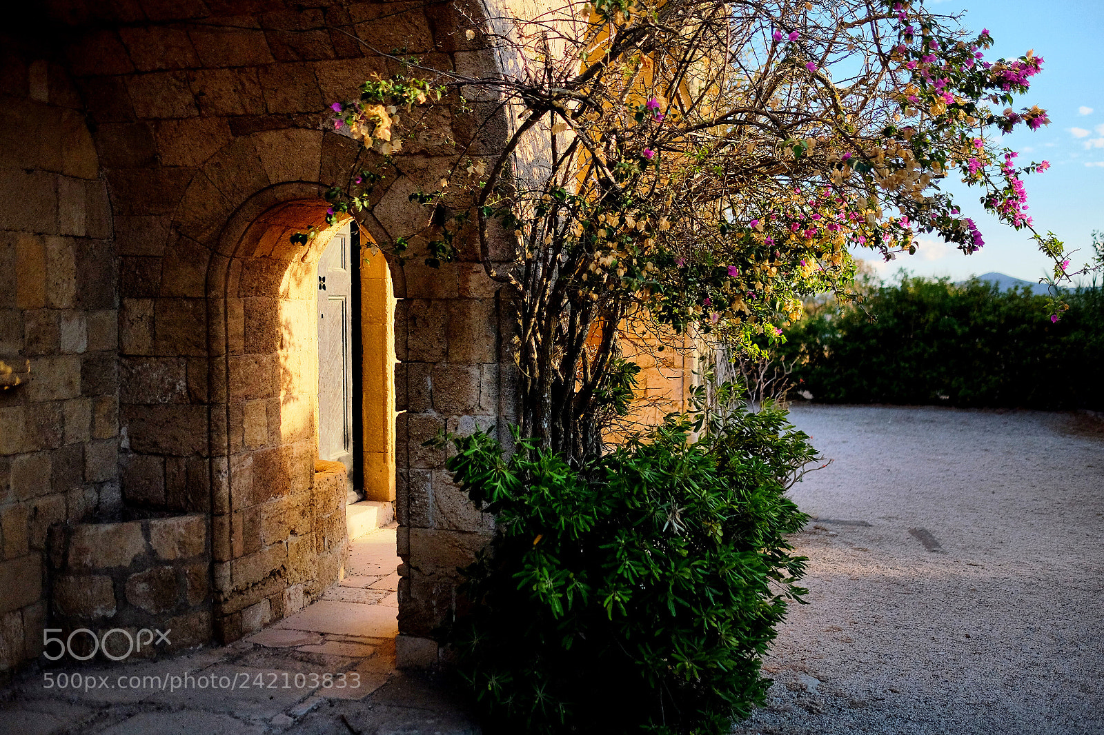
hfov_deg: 54.4
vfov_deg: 37.8
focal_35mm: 35
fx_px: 1073
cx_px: 552
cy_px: 368
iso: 800
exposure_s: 1/10000
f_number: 1.4
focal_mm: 23
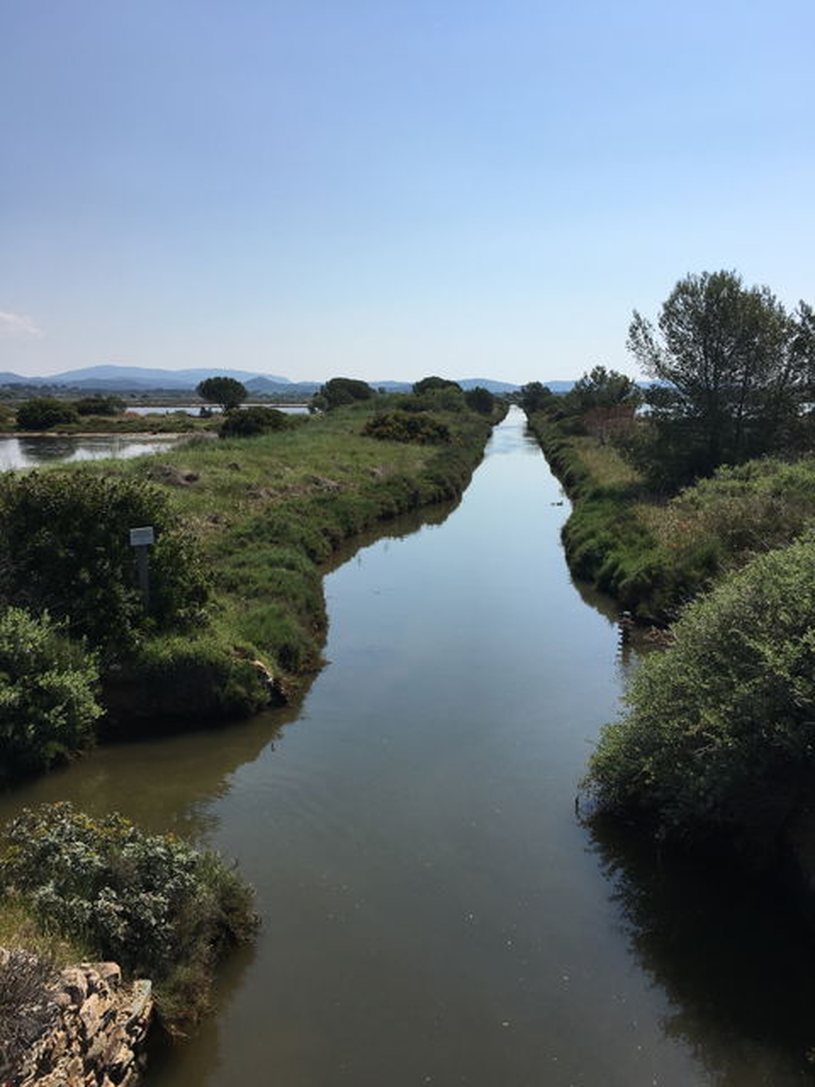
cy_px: 544
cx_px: 408
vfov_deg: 61.7
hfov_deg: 48.2
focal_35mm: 29
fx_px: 910
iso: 25
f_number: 2.2
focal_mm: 4.15
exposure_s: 1/2404
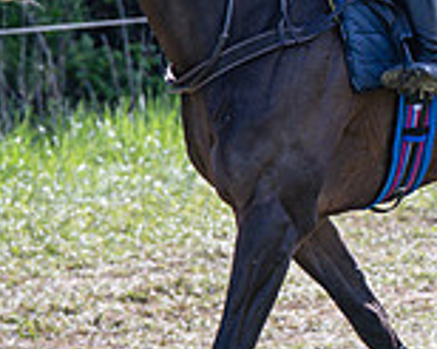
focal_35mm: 574
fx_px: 7419
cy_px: -39
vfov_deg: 2.7
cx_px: 291
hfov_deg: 3.4
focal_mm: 104
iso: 400
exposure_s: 1/1000
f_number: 4
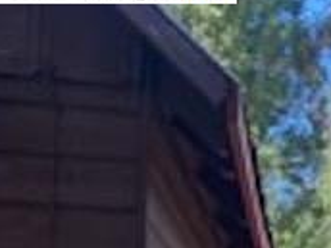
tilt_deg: +5.6
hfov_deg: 16.6
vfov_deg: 14.0
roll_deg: +1.2
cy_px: 404
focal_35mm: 97
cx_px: 608
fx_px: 928
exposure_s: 1/179
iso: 32
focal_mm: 4.25
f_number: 1.8
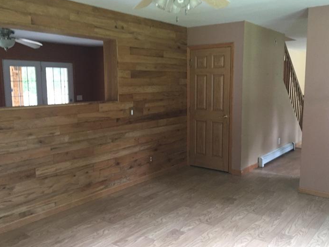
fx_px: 323
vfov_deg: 41.8
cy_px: 123
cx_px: 167
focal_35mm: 34
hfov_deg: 54.0
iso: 250
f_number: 2.2
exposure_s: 1/17
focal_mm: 4.15
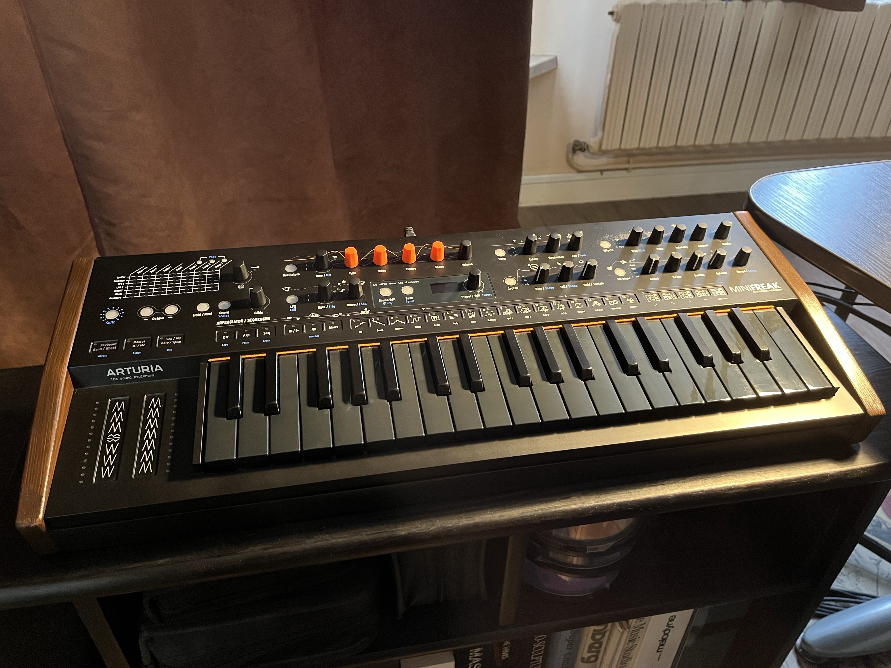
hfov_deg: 67.3
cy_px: 334
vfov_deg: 53.1
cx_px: 446
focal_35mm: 26
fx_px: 669
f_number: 1.6
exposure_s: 1/39
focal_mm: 5.1
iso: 640
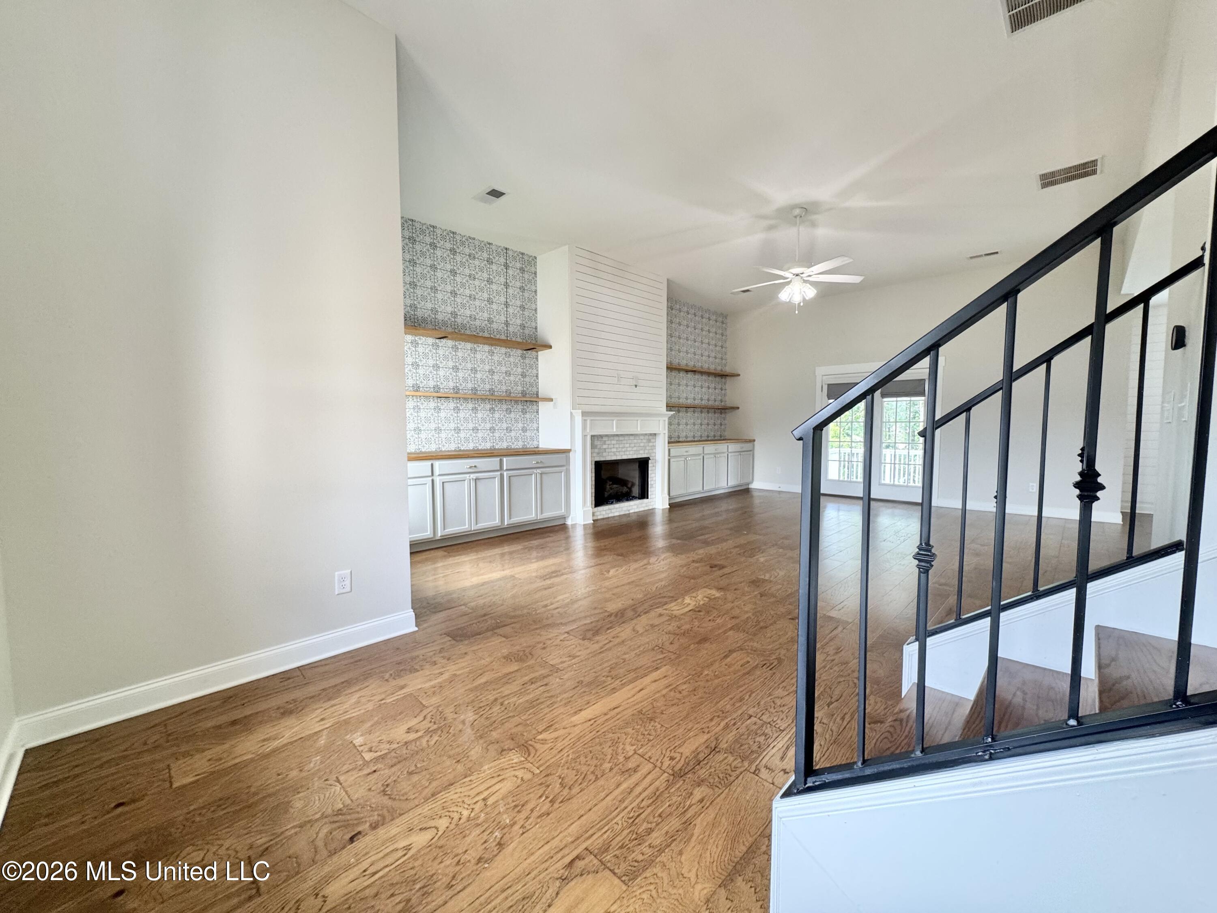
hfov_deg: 102.1
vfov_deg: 85.7
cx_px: 608
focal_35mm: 14
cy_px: 456
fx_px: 492
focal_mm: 2.22
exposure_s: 1/120
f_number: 2.2
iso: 160
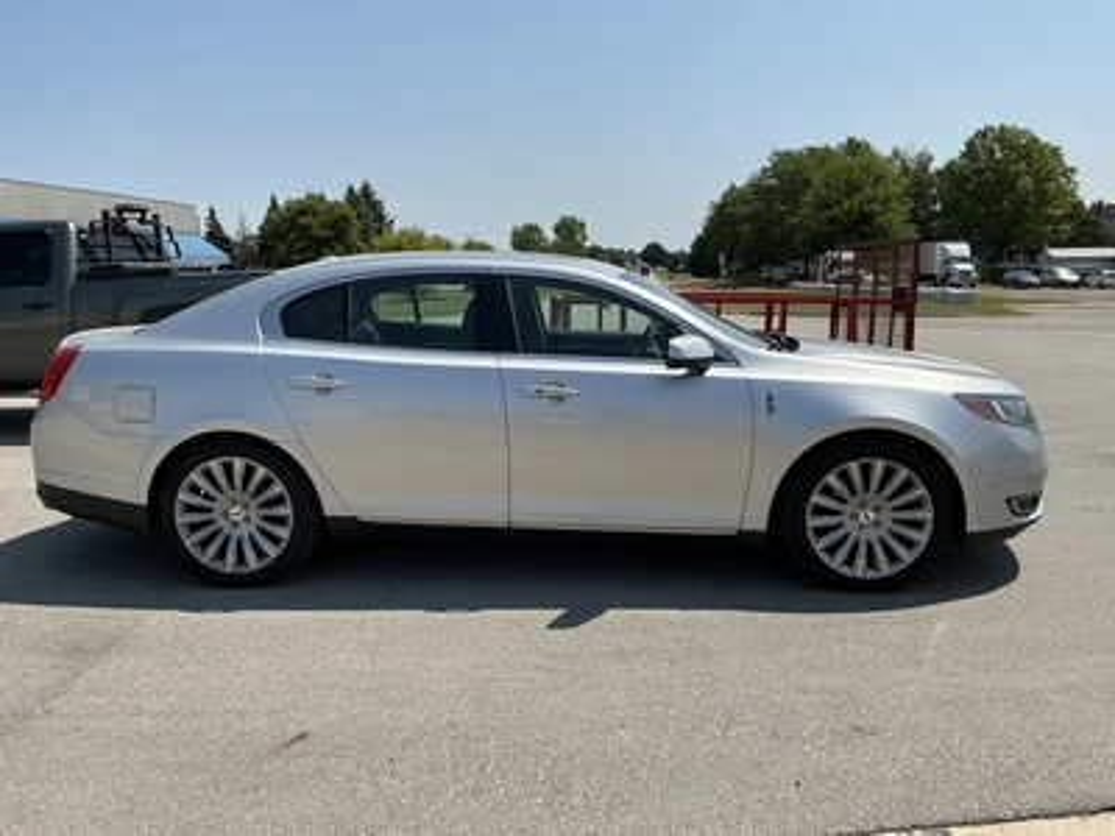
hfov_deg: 63.4
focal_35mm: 28
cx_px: 558
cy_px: 418
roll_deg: +1.0
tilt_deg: -7.7
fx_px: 902
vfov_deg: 49.7
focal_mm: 3
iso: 25
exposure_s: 1/2320
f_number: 1.8
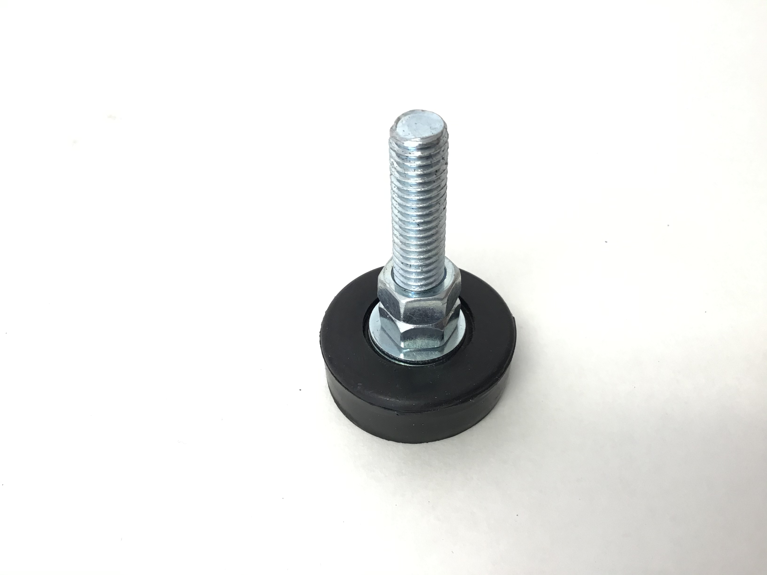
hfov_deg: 58.4
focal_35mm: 31
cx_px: 384
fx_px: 687
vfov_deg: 45.4
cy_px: 288
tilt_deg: -45.7
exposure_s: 1/33
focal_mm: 3.3
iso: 32
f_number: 2.4
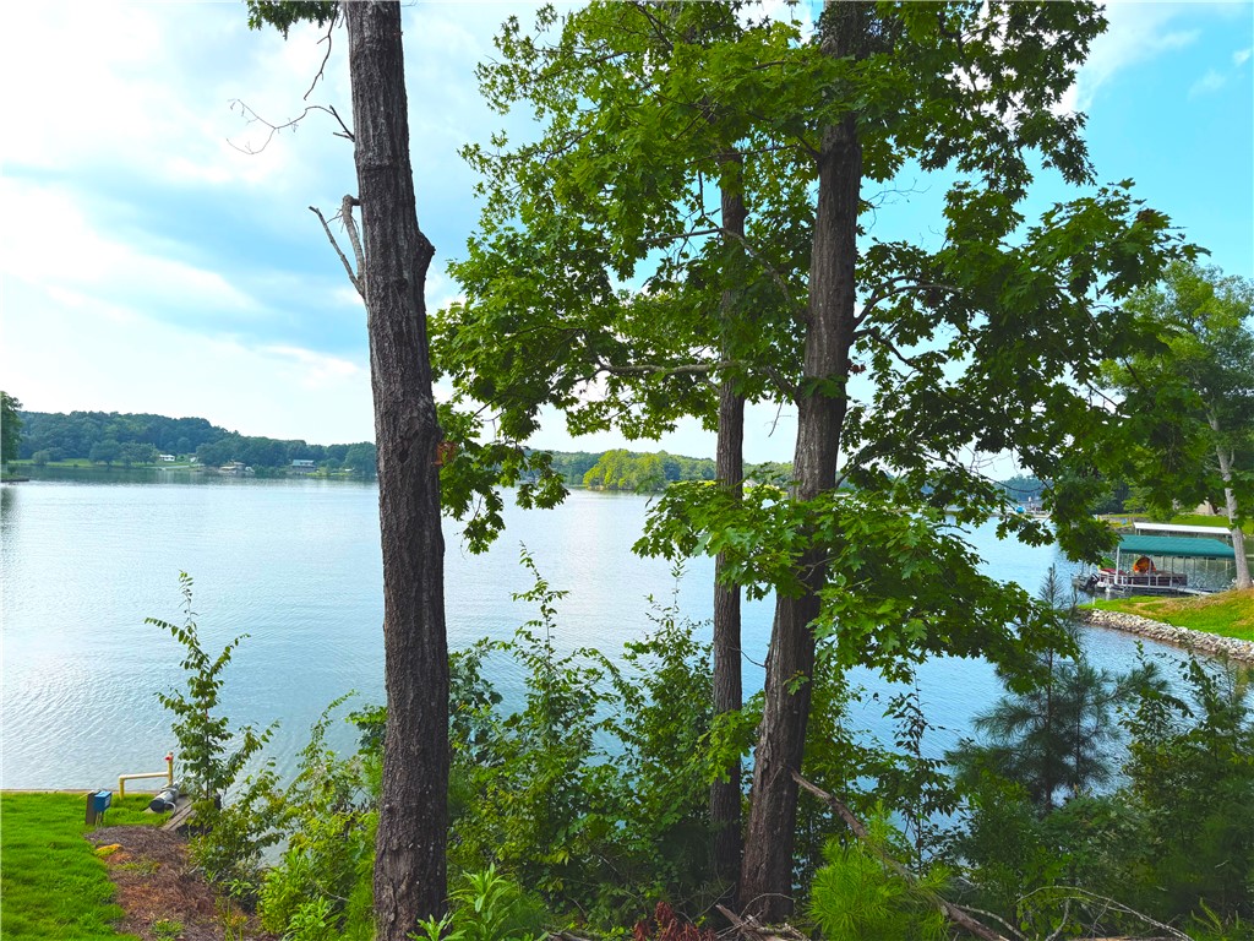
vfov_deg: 56.8
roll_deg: -1.6
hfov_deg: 71.6
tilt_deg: +0.2
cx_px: 627
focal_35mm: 24
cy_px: 470
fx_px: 869
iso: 80
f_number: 1.78
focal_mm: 6.76
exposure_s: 1/2703
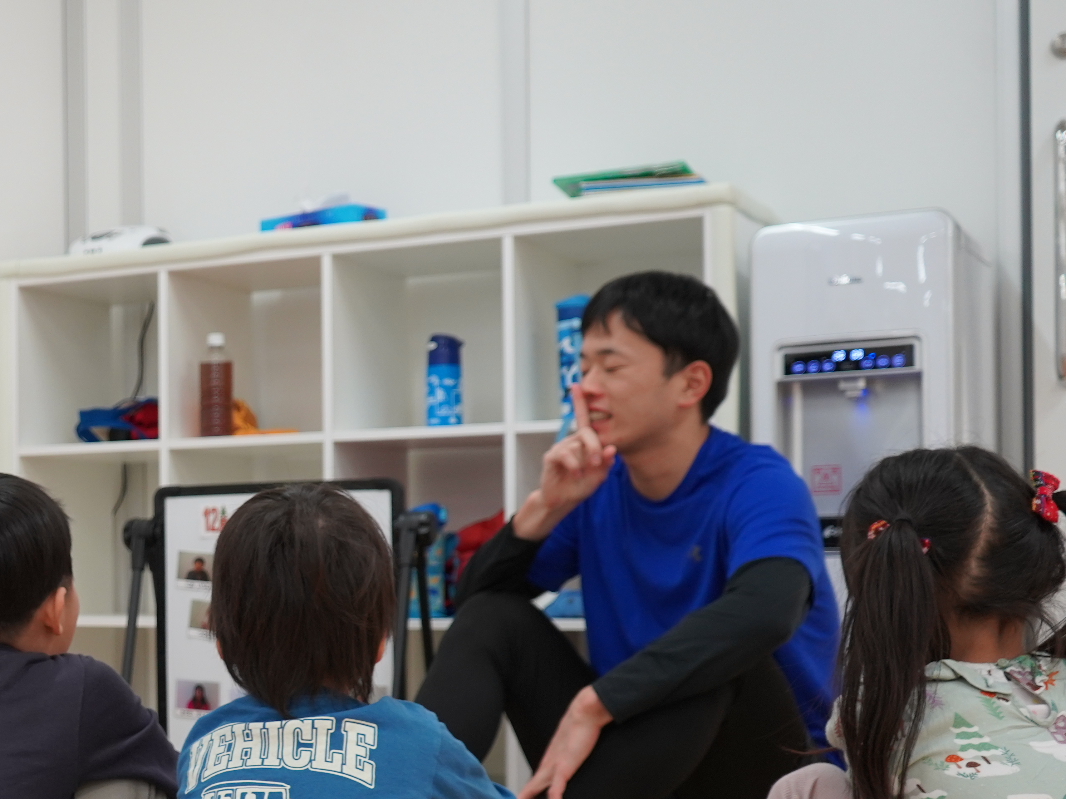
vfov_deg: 24.2
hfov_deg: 30.5
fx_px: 1847
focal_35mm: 60
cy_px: 591
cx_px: 69
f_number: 4
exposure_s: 1/160
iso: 1000
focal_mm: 31
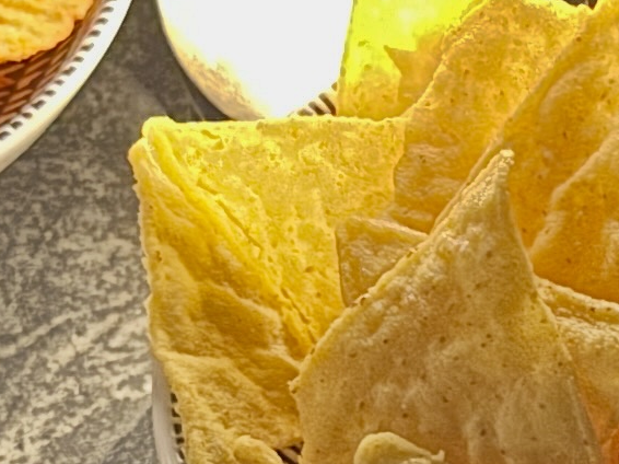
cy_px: 639
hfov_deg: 11.4
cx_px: 697
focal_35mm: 171
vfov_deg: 8.5
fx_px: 3057
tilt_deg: -56.3
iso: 1600
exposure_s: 1/25
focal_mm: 6.86
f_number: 1.78
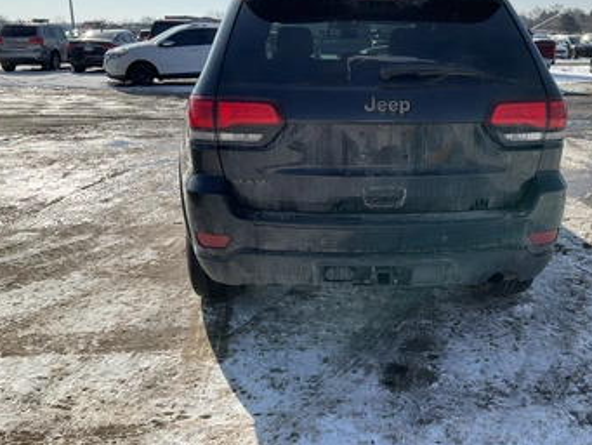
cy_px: 193
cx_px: 337
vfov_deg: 41.7
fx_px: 582
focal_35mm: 34
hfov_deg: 53.8
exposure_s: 1/2427
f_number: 1.8
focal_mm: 3
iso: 25
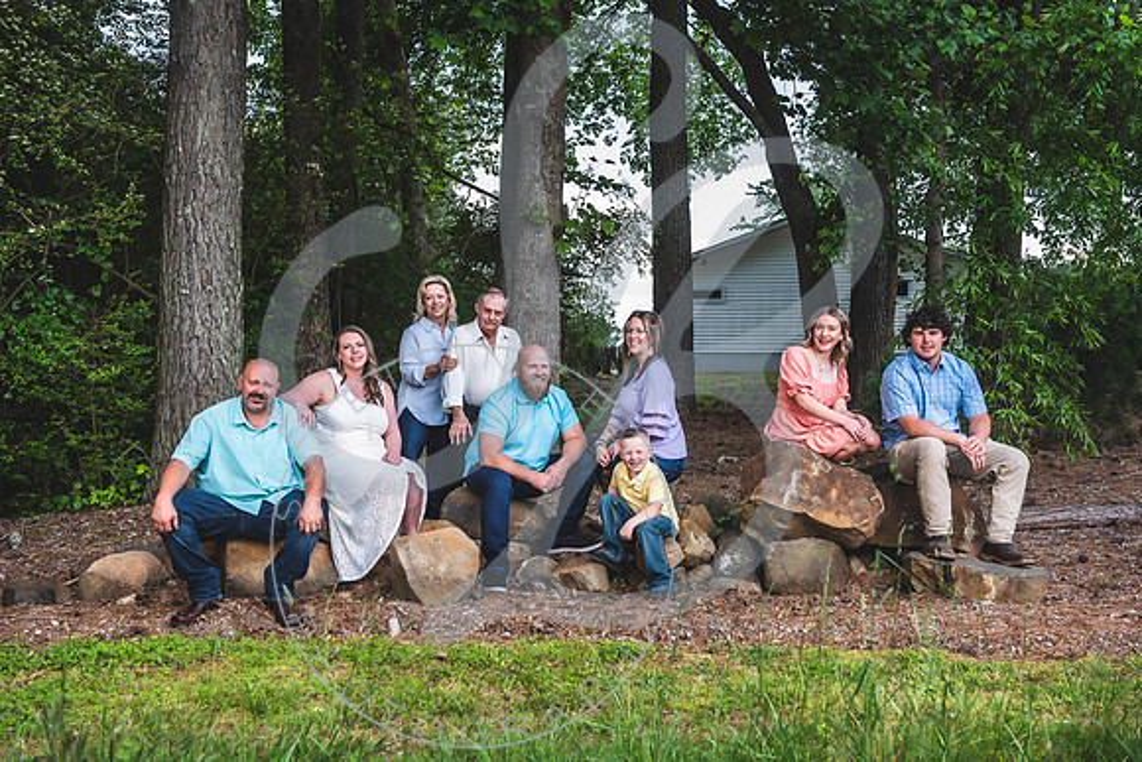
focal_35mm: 48
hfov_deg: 41.1
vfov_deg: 28.1
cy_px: 381
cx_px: 571
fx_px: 1523
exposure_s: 1/320
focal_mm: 48
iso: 250
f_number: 5.6
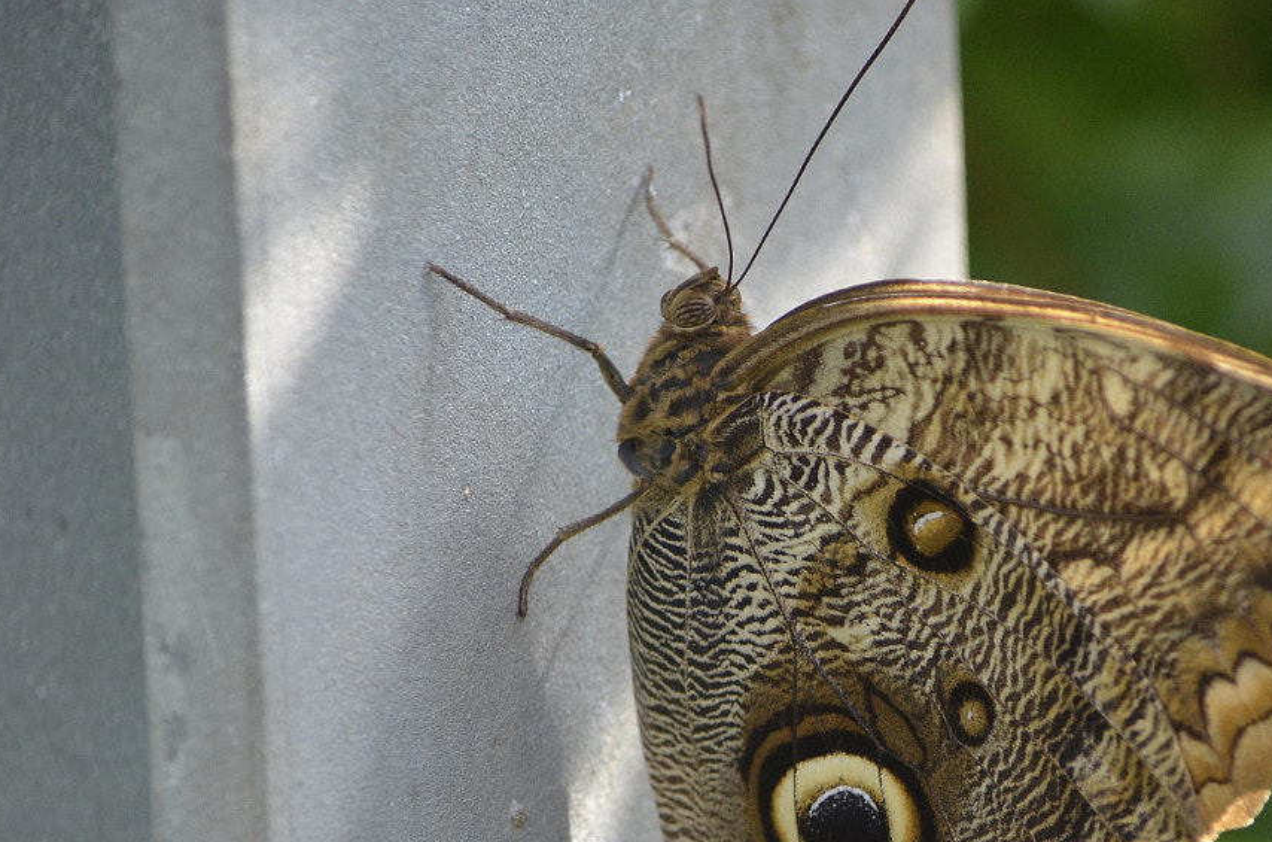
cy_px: 703
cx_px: 886
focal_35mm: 464
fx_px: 16353
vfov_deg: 2.9
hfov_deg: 4.5
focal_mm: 165
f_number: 5
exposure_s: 1/640
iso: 800
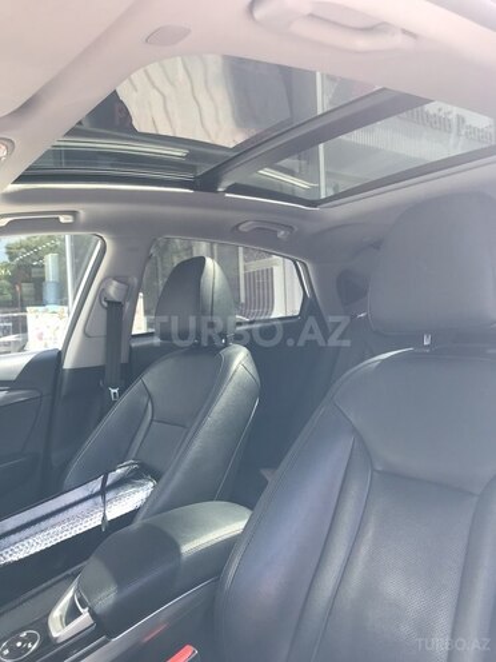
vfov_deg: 63.4
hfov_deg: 49.7
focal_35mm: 28
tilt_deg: +1.0
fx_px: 535
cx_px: 248
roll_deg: +3.6
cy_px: 331
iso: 20
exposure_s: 1/137
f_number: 1.8
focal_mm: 3.99
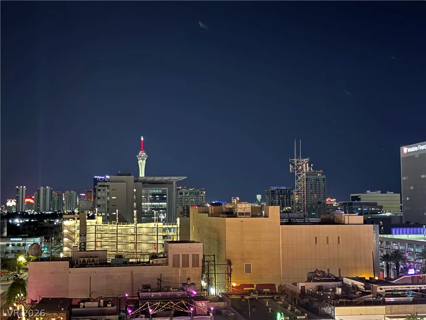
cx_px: 213
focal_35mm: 52
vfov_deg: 28.0
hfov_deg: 36.8
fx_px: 640
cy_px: 160
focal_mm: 5.96
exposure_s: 1/9
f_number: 1.6
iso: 400
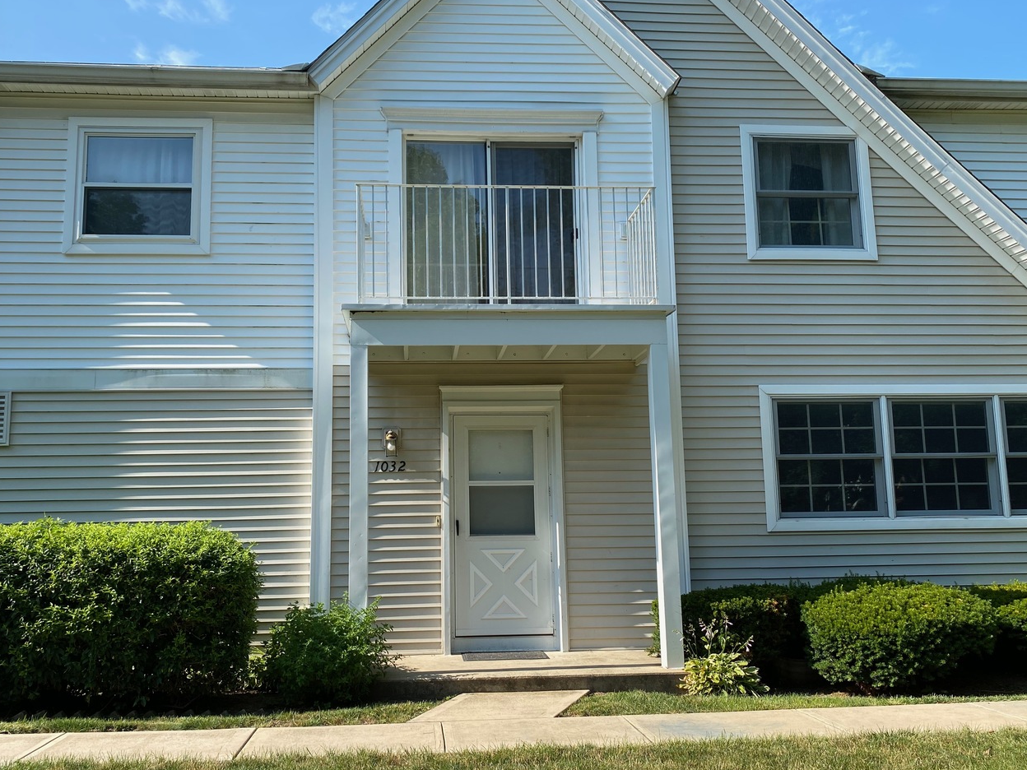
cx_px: 476
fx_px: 890
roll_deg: +0.2
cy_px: 407
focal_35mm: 30
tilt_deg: +9.1
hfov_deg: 59.9
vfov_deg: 46.8
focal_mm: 4.25
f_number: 1.8
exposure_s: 1/1464
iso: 32
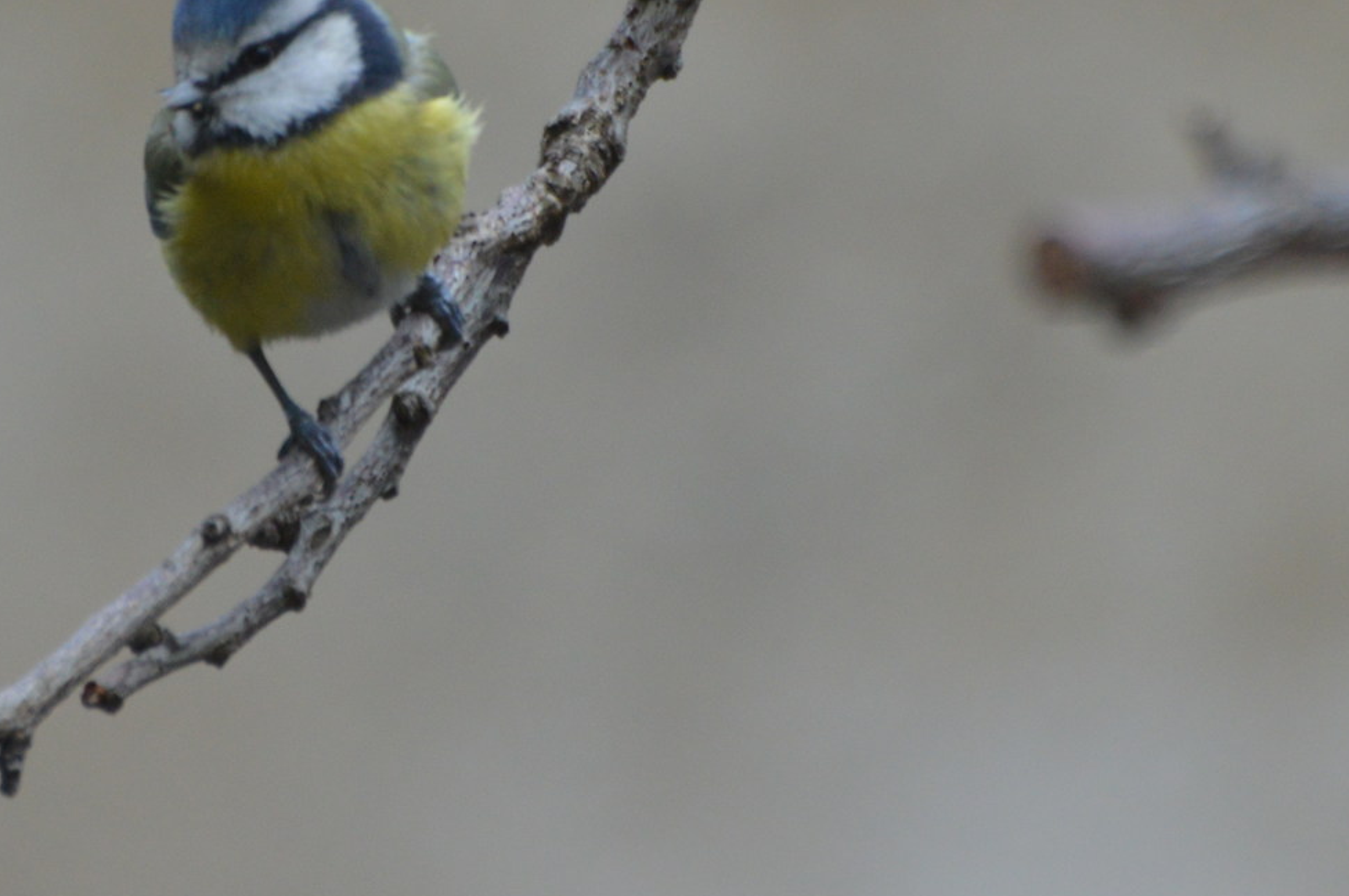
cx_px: 322
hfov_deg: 2.1
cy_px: 161
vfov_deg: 1.4
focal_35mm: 997
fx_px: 37322
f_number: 5.6
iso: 560
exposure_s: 1/125
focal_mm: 270
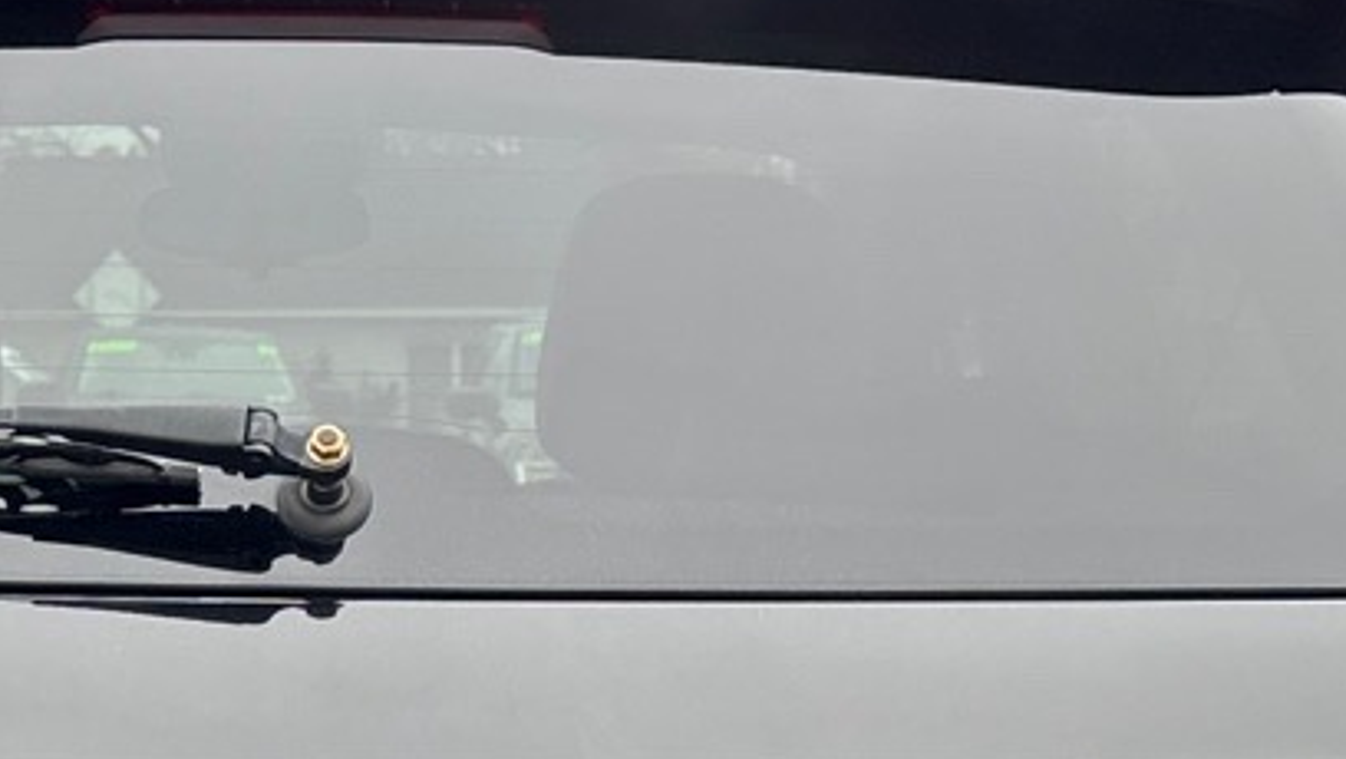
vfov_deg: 10.4
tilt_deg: -13.0
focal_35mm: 111
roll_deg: +0.7
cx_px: 310
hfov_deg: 19.1
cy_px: 1244
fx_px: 3964
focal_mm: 5.96
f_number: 1.6
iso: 40
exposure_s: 1/136
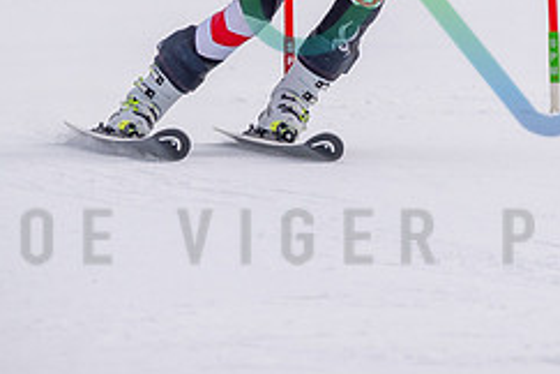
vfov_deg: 0.7
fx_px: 29351
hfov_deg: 1.1
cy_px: 41
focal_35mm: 1887
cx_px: 388
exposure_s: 1/2500
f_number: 6.3
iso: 800
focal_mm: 600
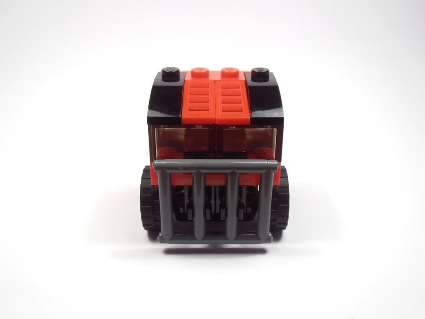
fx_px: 454
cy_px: 160
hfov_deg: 50.1
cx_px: 212
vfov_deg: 38.7
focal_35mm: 37
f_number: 3.9
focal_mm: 6.61
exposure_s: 1/60
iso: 80
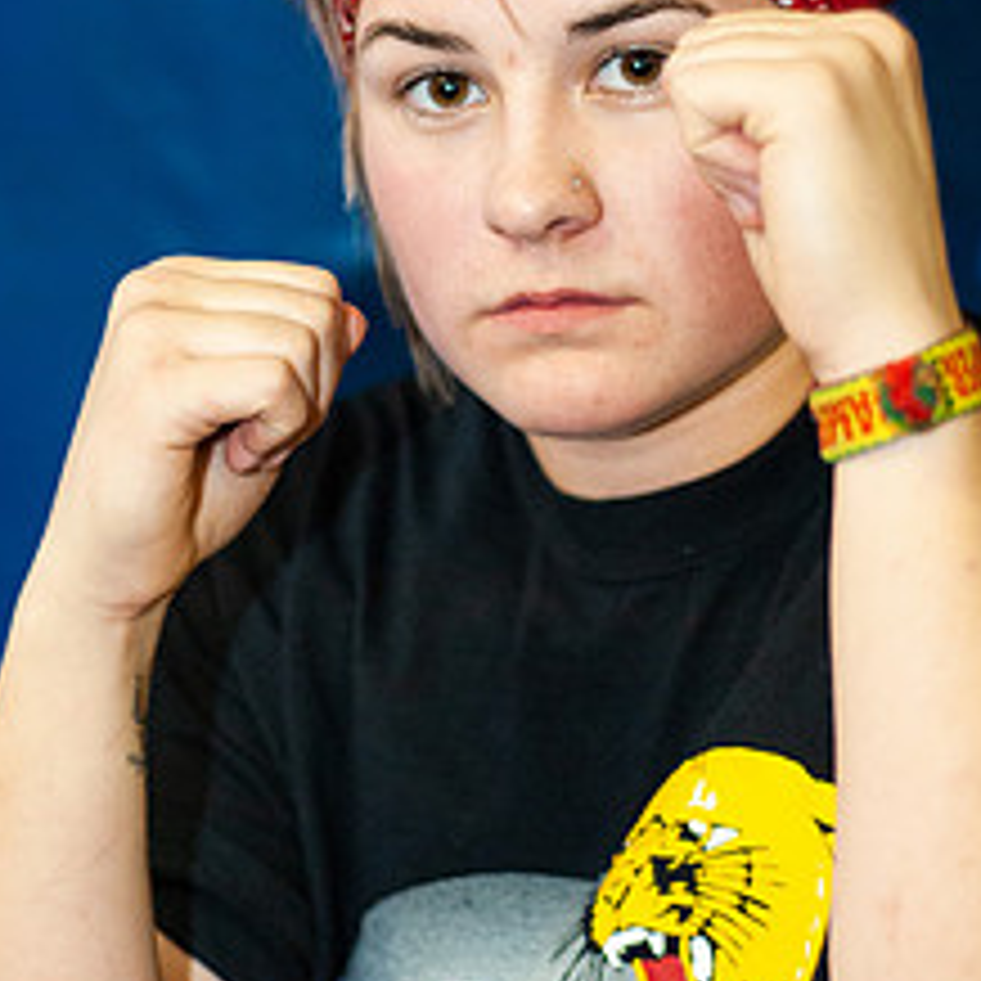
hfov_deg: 13.2
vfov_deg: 13.2
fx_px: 4232
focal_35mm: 132
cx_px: 592
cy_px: 477
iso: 500
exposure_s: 1/125
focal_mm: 50
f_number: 2
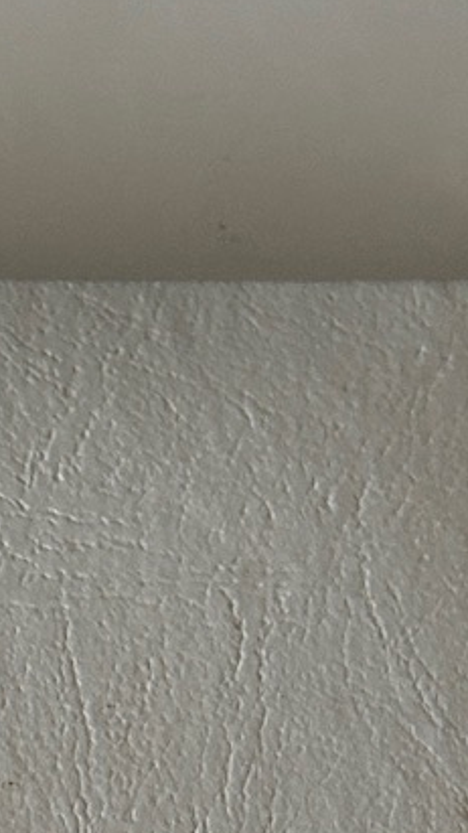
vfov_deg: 13.6
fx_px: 3113
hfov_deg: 8.3
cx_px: -342
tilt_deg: -78.9
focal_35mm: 141
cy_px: 1500
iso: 125
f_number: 1.5
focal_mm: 5.7
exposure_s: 1/74
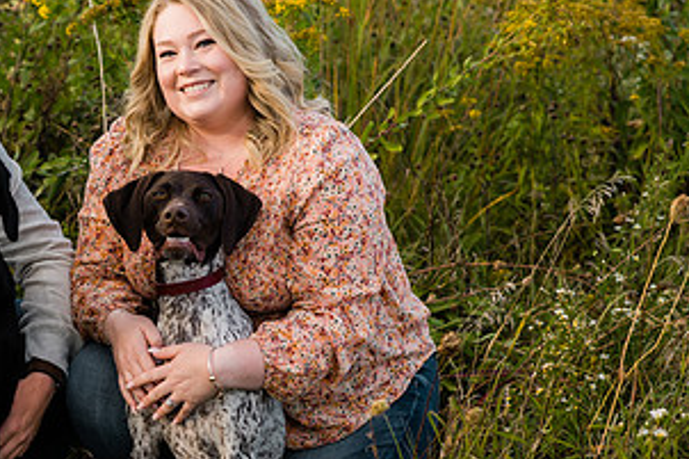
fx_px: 2506
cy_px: 281
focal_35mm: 131
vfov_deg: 10.5
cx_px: -19
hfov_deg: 15.3
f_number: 3.5
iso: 250
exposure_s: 1/400
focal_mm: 58
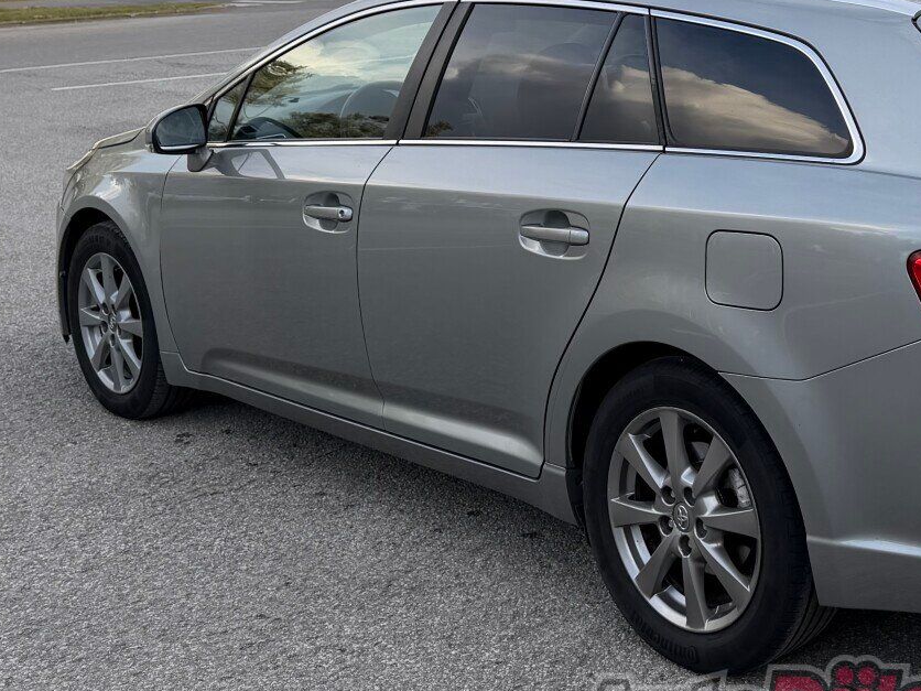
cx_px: 774
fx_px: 1490
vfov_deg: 25.2
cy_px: 58
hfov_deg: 33.1
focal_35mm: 56
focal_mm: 6.76
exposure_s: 1/805
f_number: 1.78
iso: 80
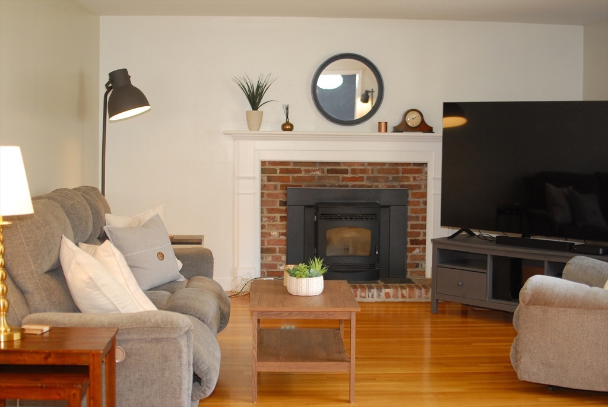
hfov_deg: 37.8
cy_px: 204
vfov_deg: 25.8
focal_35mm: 52
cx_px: 304
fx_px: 888
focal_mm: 35
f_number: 2.5
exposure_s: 1/80
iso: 400
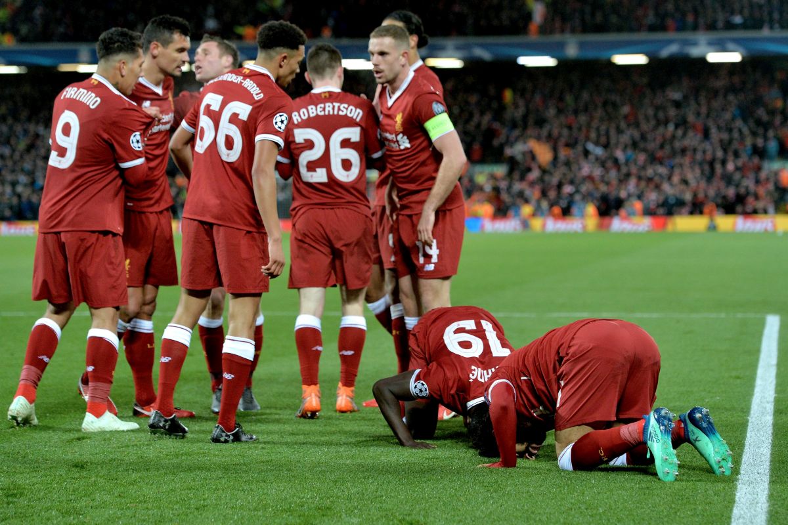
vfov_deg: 13.0
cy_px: 262
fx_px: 2298
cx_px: 394
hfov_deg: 19.5
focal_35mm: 105
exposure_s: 1/1250
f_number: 3.5
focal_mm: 105
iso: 1600
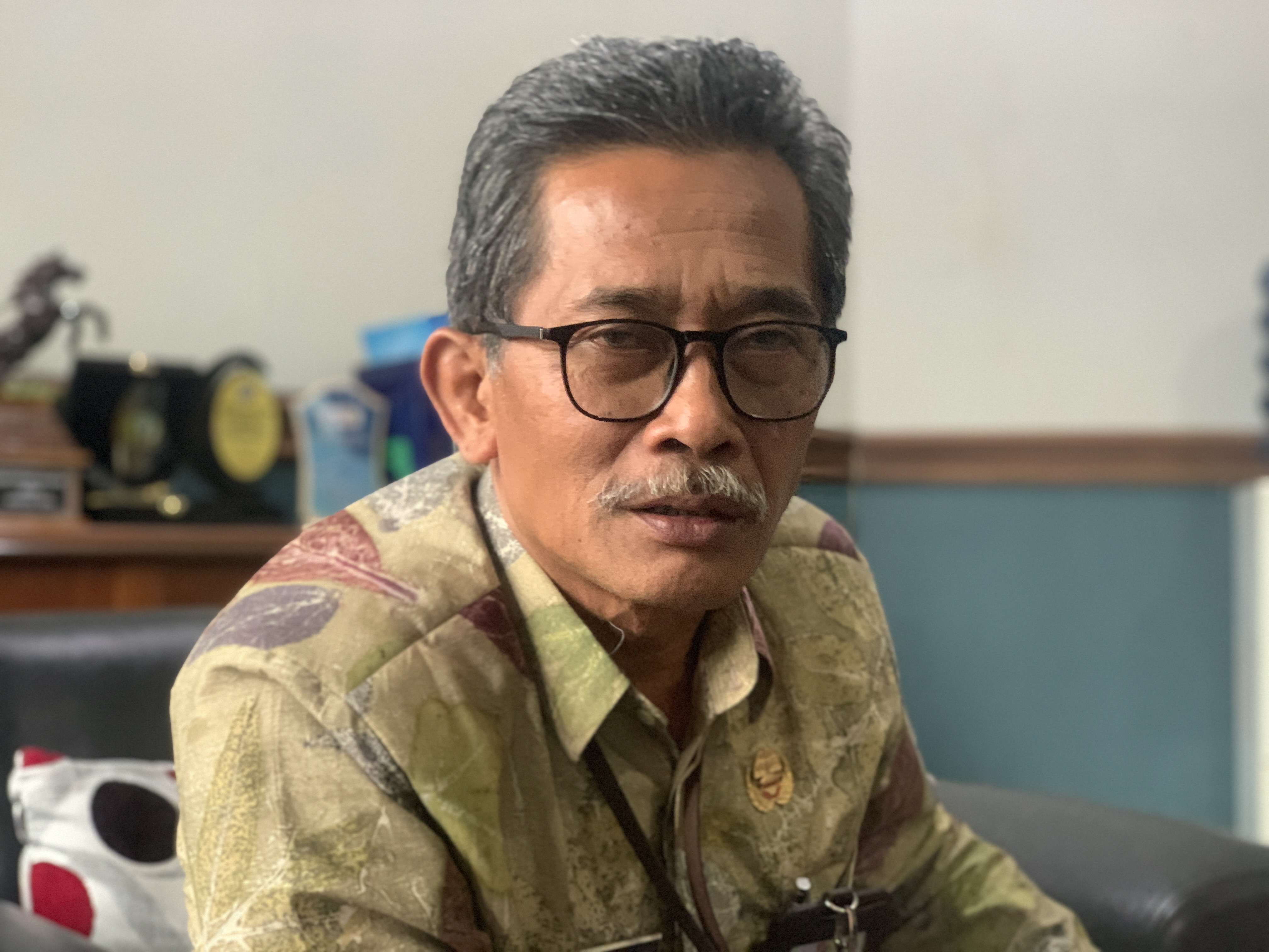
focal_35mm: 52
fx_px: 1906
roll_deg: -1.2
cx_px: 634
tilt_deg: +3.4
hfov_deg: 36.8
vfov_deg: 28.0
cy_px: 476
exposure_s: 1/44
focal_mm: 6
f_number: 2.4
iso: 400
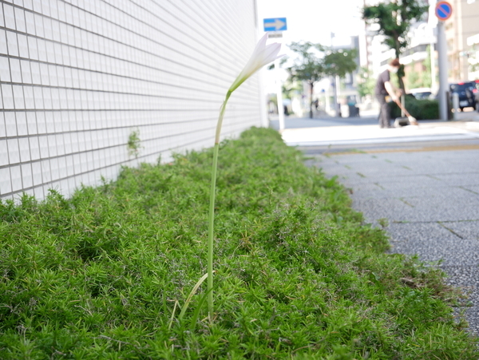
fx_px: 748
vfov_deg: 27.1
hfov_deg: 35.5
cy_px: 180
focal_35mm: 54
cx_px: 240
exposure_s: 1/125
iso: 200
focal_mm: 27
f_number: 5
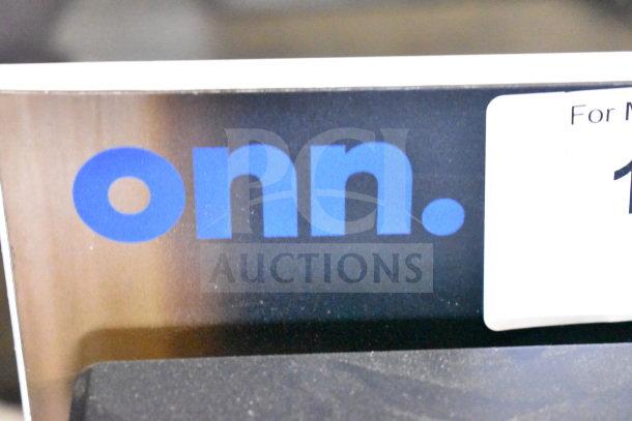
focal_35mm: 82
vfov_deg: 16.6
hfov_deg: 24.6
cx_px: 316
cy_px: 210
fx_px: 1449
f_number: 5.6
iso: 25600
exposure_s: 1/100
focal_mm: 55
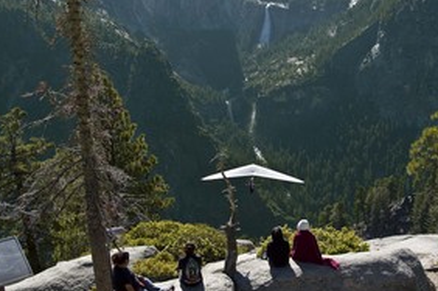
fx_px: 619
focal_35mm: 51
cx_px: 267
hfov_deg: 38.7
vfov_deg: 26.4
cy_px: 169
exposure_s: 1/320
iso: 200
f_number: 7.1
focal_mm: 24
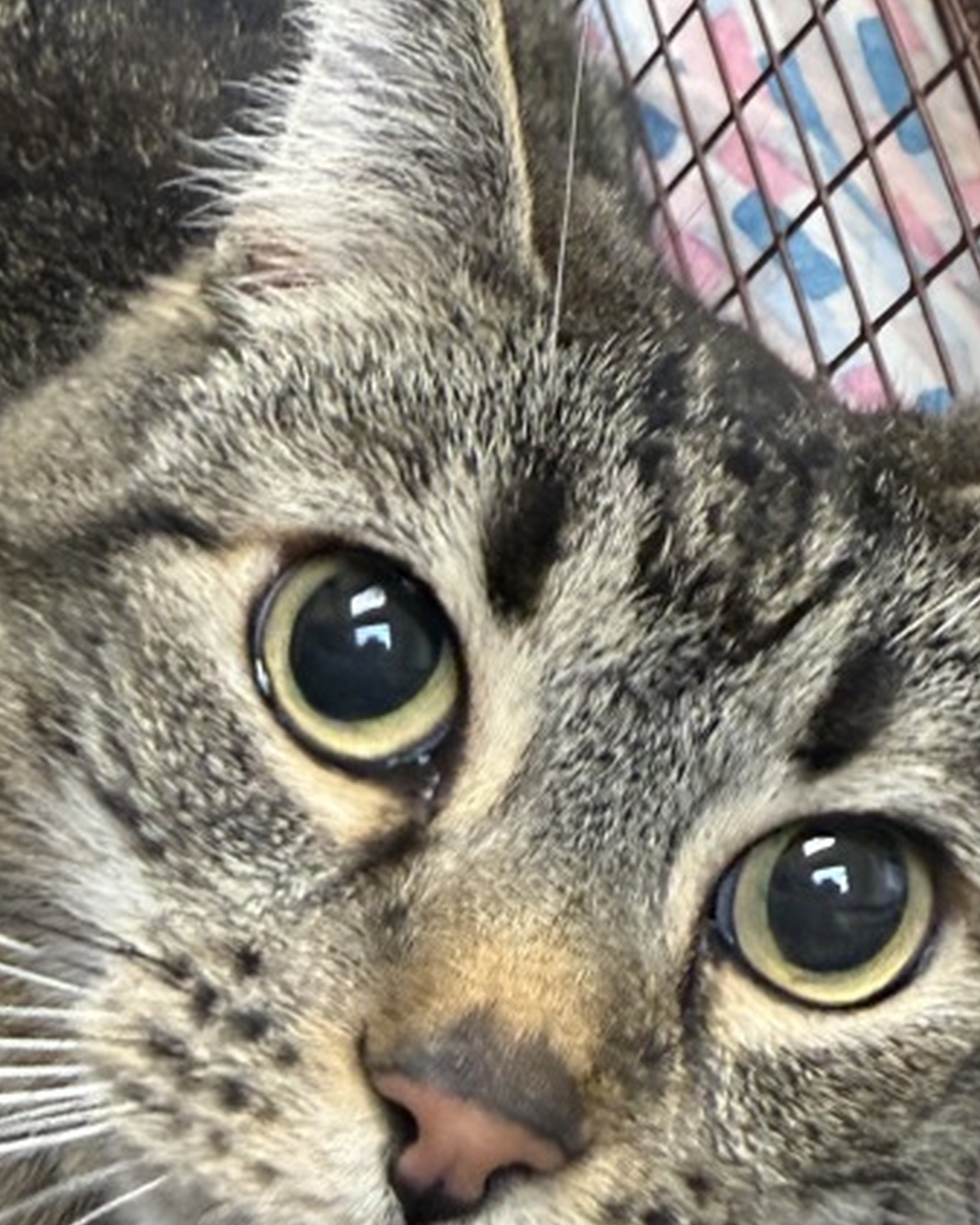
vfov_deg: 32.7
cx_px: 733
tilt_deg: -42.6
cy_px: 413
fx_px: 2066
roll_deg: -43.3
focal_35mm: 57
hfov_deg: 26.4
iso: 250
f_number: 2.2
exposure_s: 1/60
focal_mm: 2.22
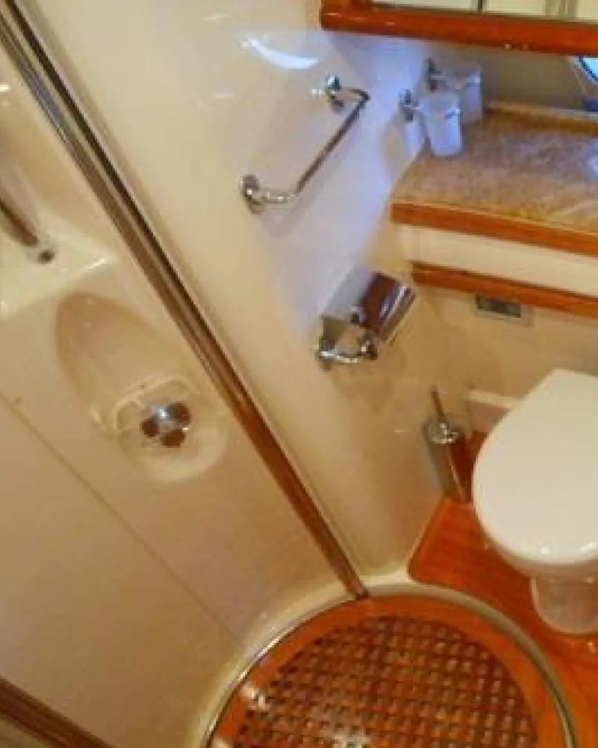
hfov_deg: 37.9
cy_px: 376
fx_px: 841
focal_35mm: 38
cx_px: 467
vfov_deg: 47.9
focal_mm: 5.2
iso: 560
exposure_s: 1/25
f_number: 4
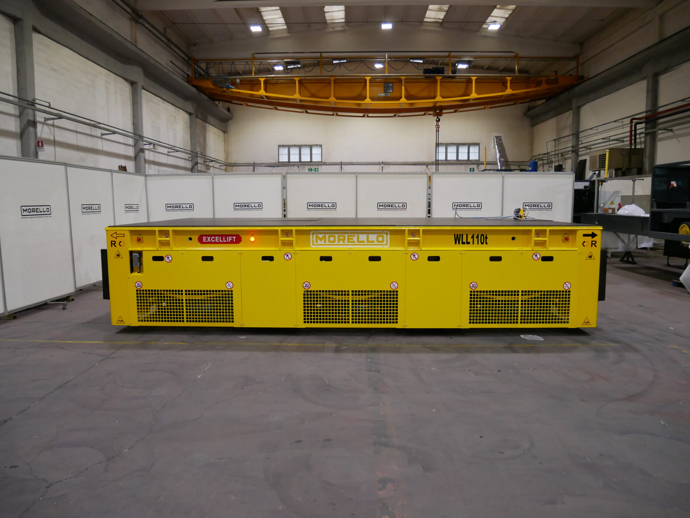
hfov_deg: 71.6
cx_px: 345
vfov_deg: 56.8
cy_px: 259
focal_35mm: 24
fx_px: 479
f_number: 3.5
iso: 1250
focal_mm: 12
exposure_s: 1/60
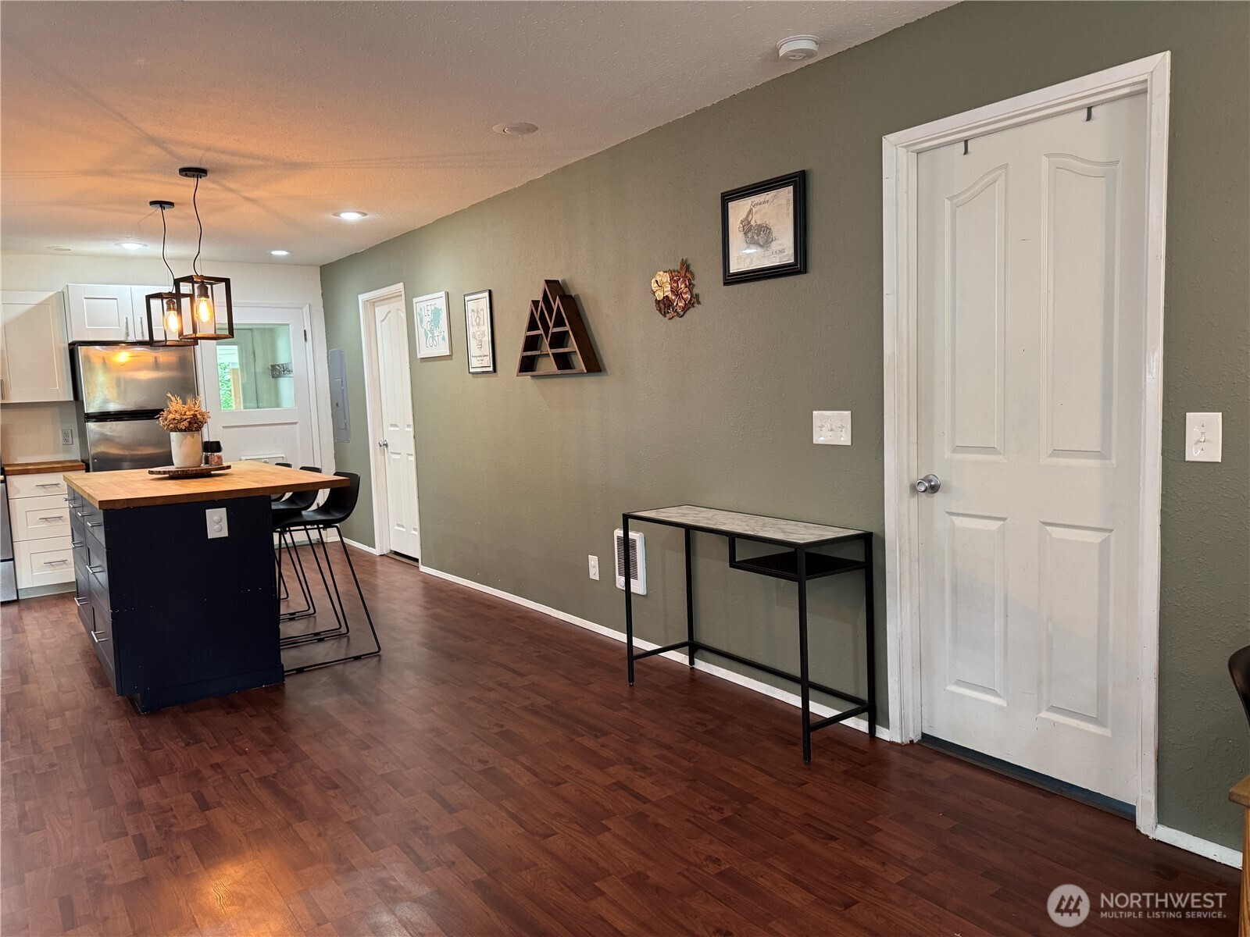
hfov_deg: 71.6
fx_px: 867
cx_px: 625
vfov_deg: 56.8
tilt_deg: -6.3
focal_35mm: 24
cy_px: 468
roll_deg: +2.5
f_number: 1.78
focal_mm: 6.76
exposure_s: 1/60
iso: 320
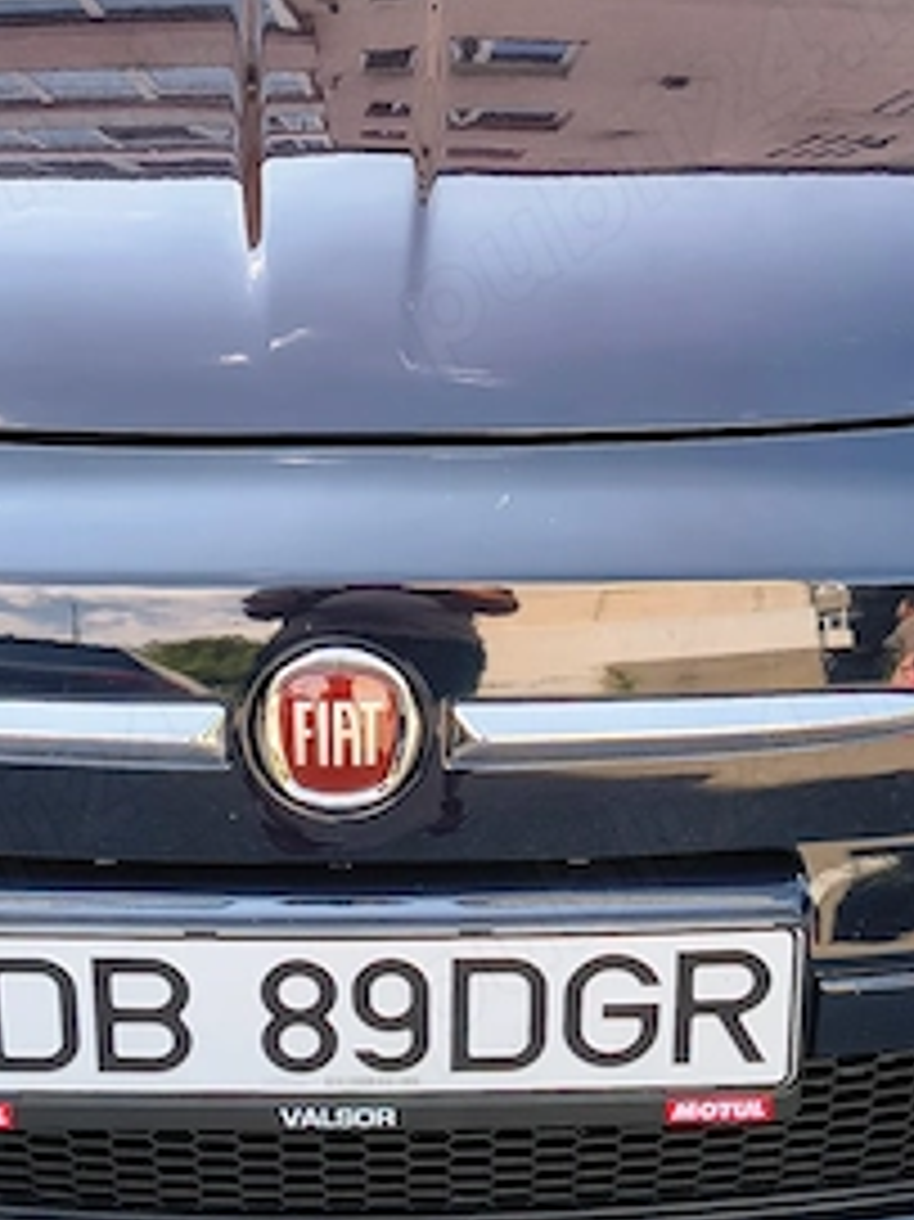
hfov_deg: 21.6
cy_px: 284
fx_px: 2396
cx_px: 369
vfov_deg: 28.1
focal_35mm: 68
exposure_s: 1/266
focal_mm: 5.56
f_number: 1.8
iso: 100
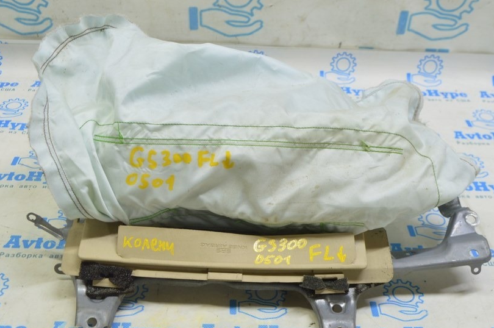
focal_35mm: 44
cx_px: 232
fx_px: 598
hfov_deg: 44.9
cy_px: 197
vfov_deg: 30.6
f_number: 5.6
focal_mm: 23
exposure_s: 1/20
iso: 400
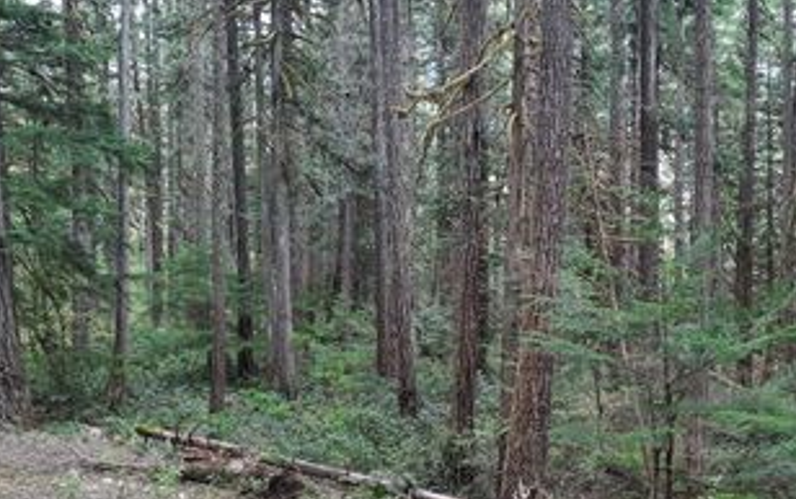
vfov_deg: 29.7
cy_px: 340
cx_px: 494
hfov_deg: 45.8
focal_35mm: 43
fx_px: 934
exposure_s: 1/60
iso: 80
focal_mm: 4.6
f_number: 2
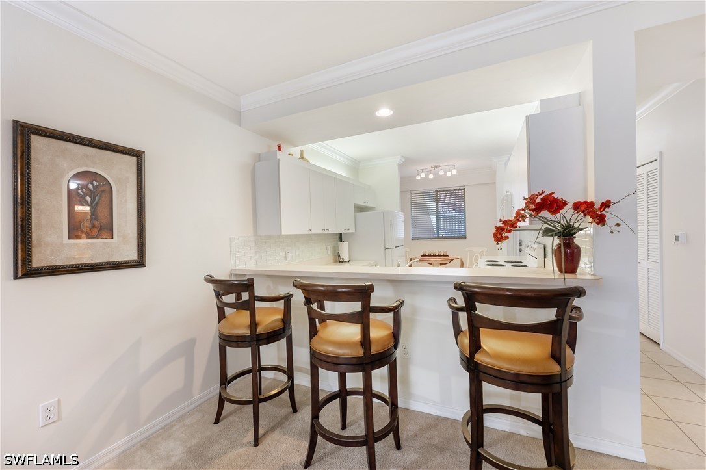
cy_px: 235
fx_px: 274
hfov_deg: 104.3
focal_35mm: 14
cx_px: 353
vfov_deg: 81.2
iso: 125
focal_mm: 14
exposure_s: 1/1.67
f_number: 11
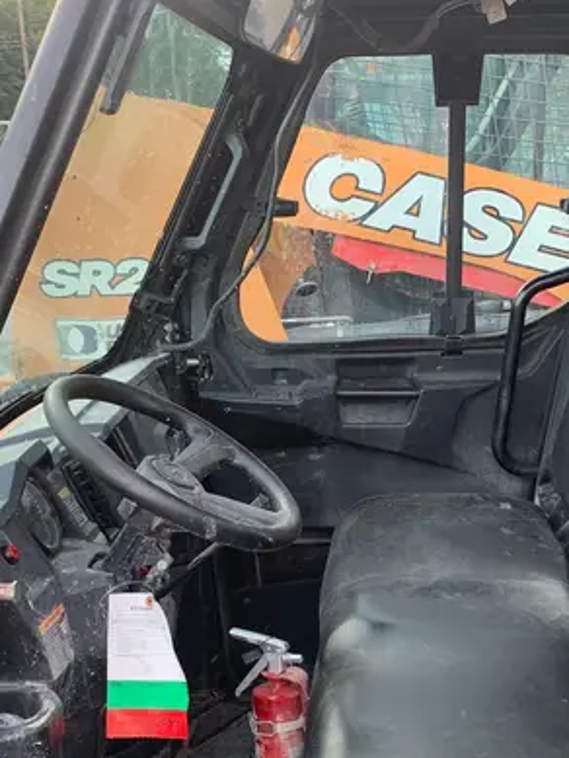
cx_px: 349
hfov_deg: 29.6
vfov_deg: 38.3
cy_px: 529
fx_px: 1073
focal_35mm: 49
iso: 100
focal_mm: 4.25
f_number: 1.8
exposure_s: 1/121
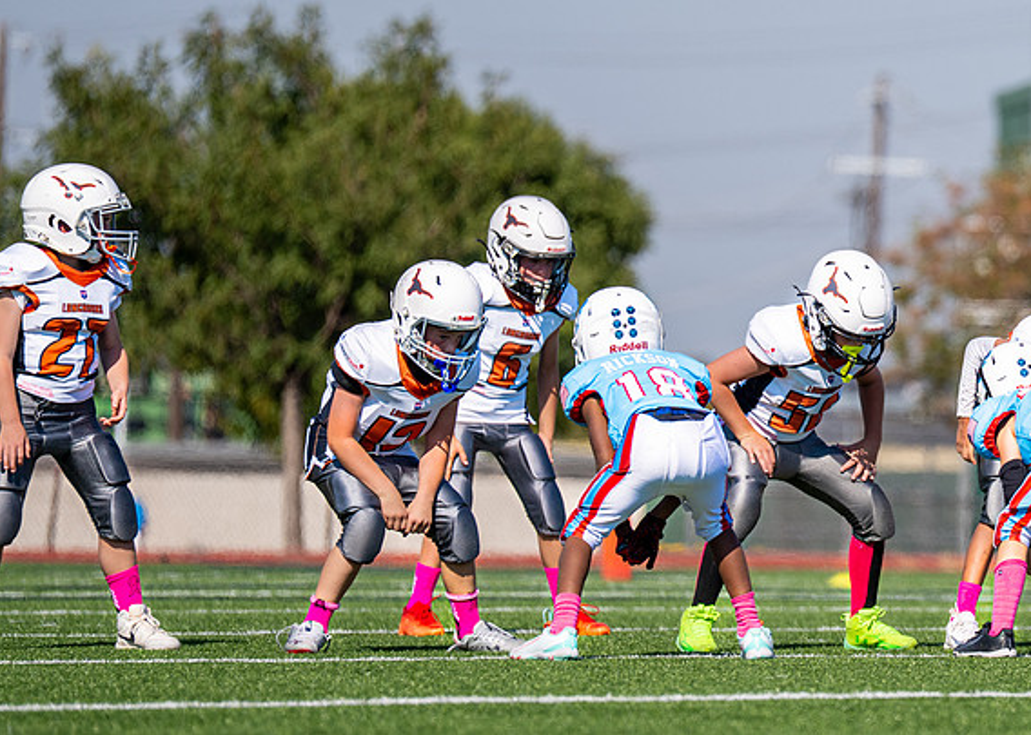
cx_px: 1080
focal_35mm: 414
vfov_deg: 3.5
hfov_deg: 4.9
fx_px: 12115
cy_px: 364
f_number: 2.8
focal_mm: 200
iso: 100
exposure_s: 1/3200
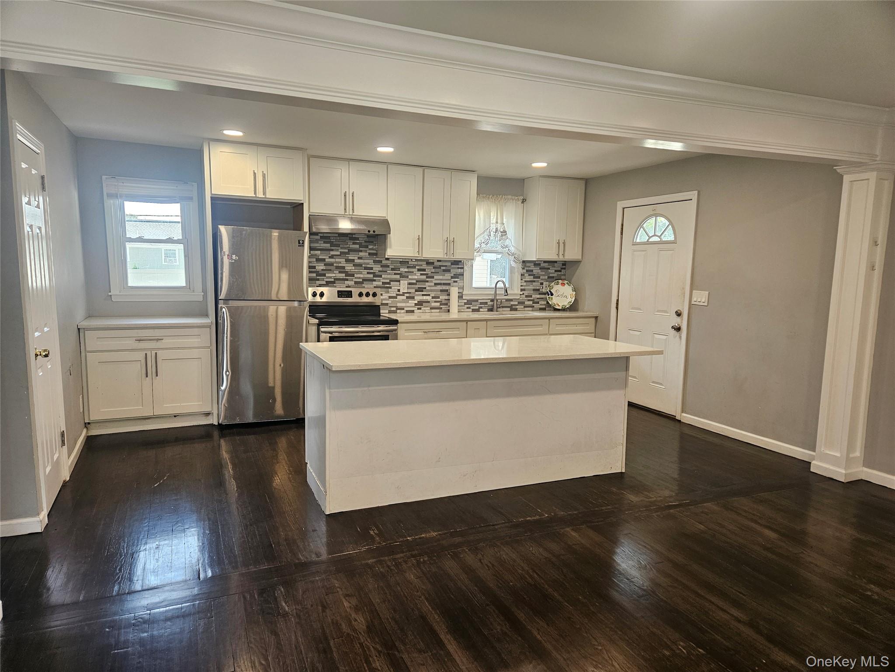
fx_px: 595
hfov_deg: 73.9
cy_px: 336
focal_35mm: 23
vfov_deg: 58.9
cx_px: 448
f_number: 1.8
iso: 160
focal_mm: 5.4
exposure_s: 1/120
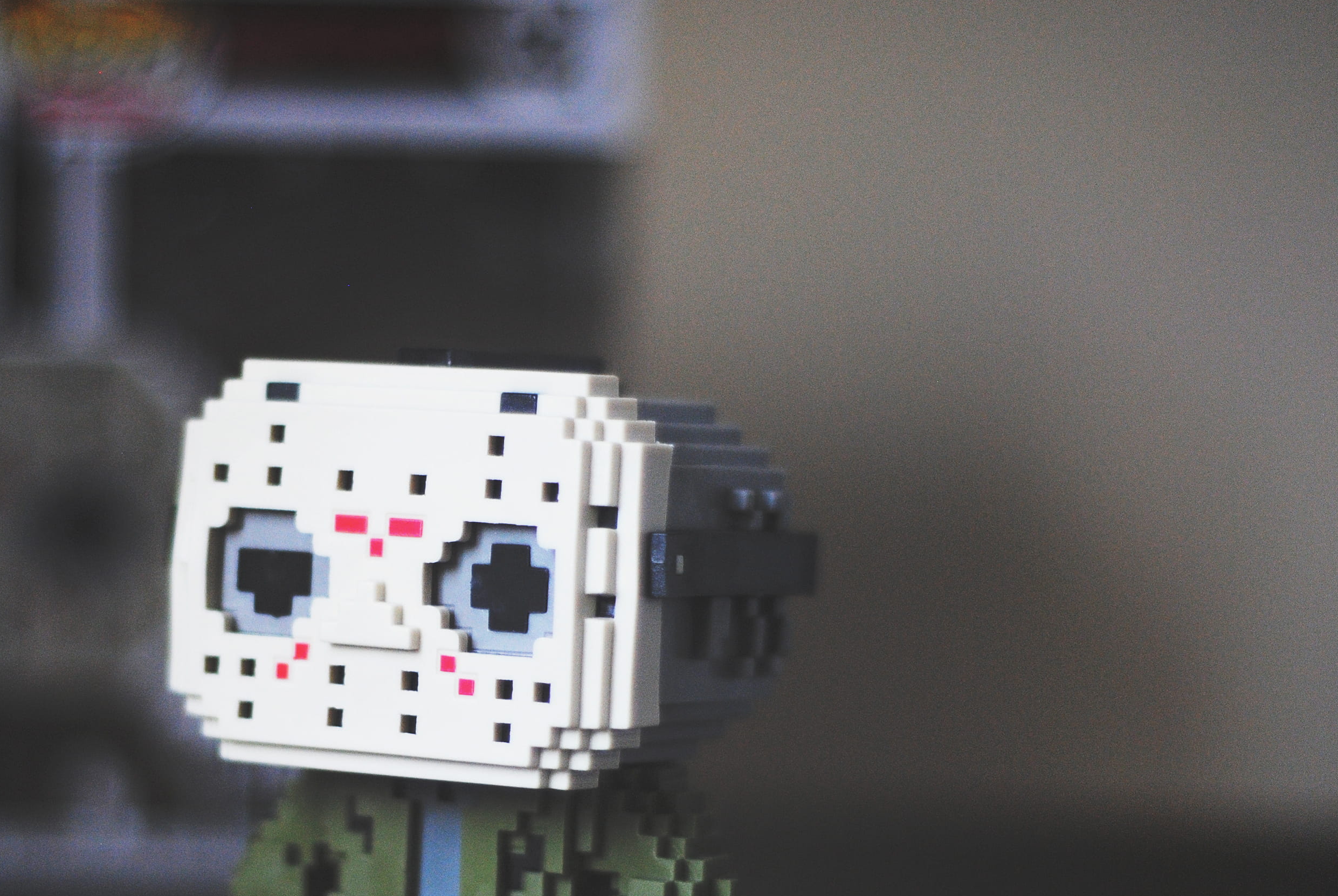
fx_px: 4354
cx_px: 410
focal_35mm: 117
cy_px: 649
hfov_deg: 17.4
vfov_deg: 11.7
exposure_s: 1/200
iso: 400
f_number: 1.8
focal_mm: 50
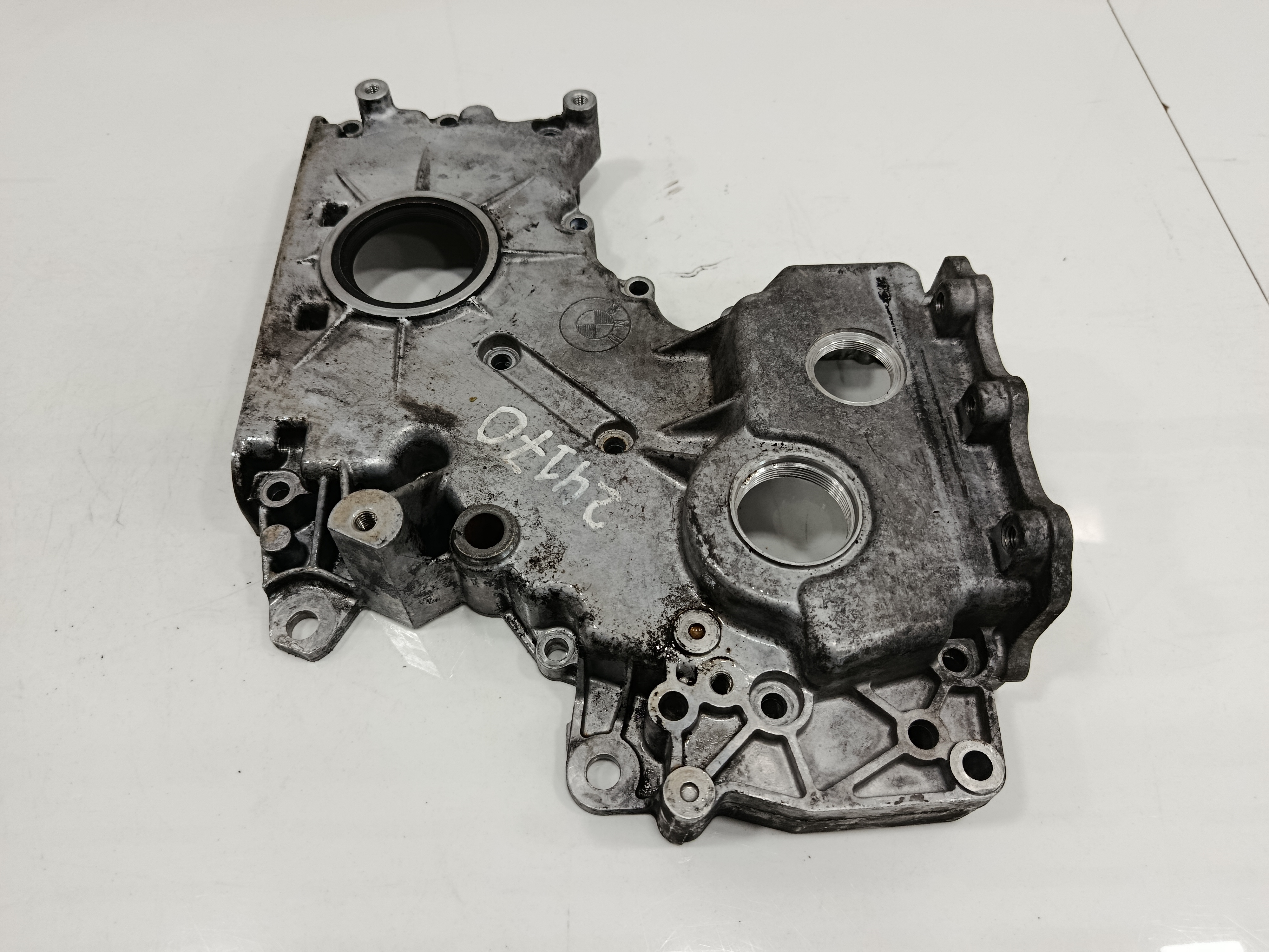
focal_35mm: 24
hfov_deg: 71.6
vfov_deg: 56.8
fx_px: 880
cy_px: 476
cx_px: 634
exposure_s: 1/100
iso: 987
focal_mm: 5.24
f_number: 1.7
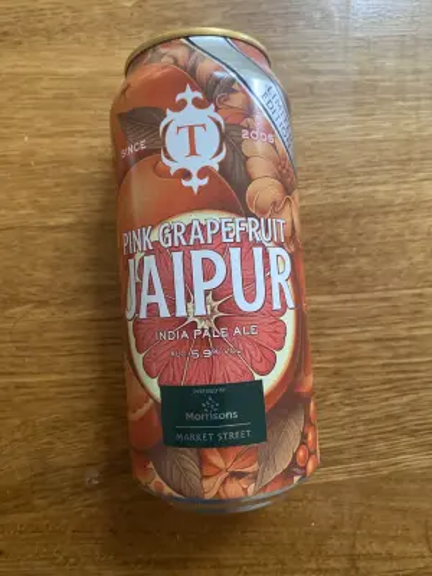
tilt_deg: -87.8
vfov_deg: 69.4
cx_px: 216
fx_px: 416
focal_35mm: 25
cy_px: 288
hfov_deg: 54.9
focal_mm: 4.25
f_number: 1.8
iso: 500
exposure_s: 1/59
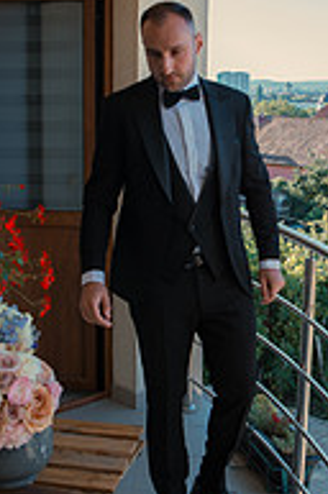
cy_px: 166
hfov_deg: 24.1
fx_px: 768
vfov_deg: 35.4
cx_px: 158
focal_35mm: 56
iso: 100
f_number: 3.2
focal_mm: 24
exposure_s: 1/250
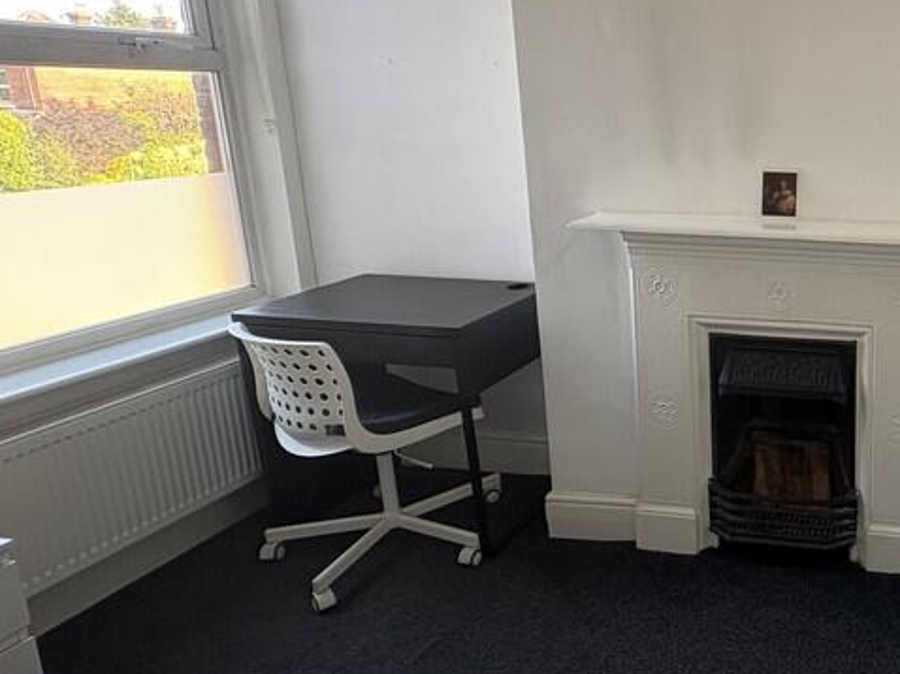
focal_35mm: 30
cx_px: 889
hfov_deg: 49.6
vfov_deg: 46.6
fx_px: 780
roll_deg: -1.1
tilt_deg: -12.2
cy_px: 279
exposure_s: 1/99
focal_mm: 2.22
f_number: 2.2
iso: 160
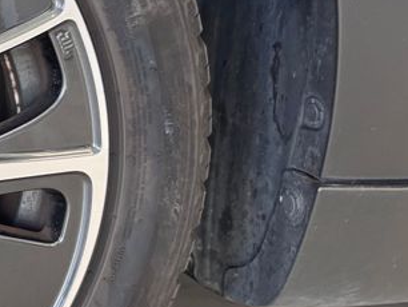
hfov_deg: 19.4
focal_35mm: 87
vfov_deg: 17.0
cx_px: -216
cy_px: 135
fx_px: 1026
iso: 125
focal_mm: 5.96
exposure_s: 1/108
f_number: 1.6
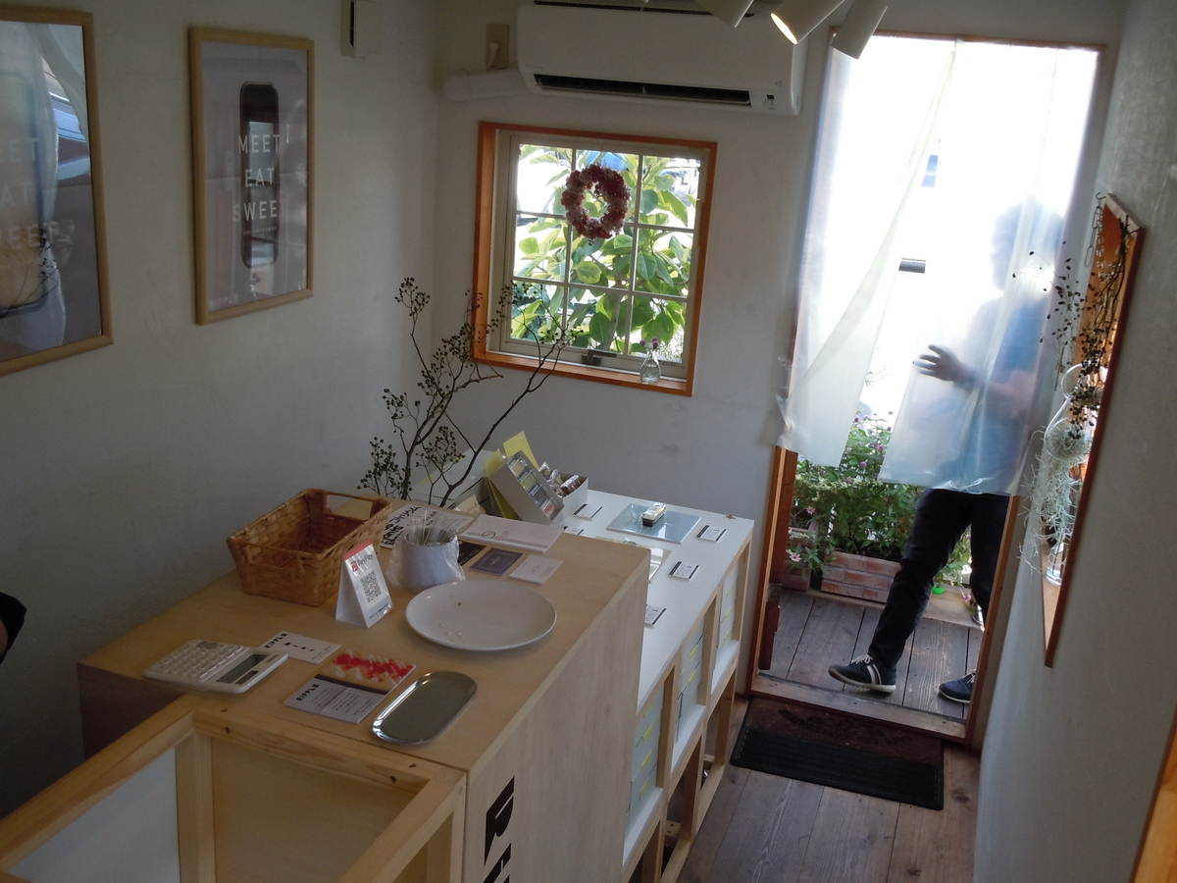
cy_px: 442
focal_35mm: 33
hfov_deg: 55.4
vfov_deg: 42.9
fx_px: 1122
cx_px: 588
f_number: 4
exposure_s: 1/125
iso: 200
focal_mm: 5.9
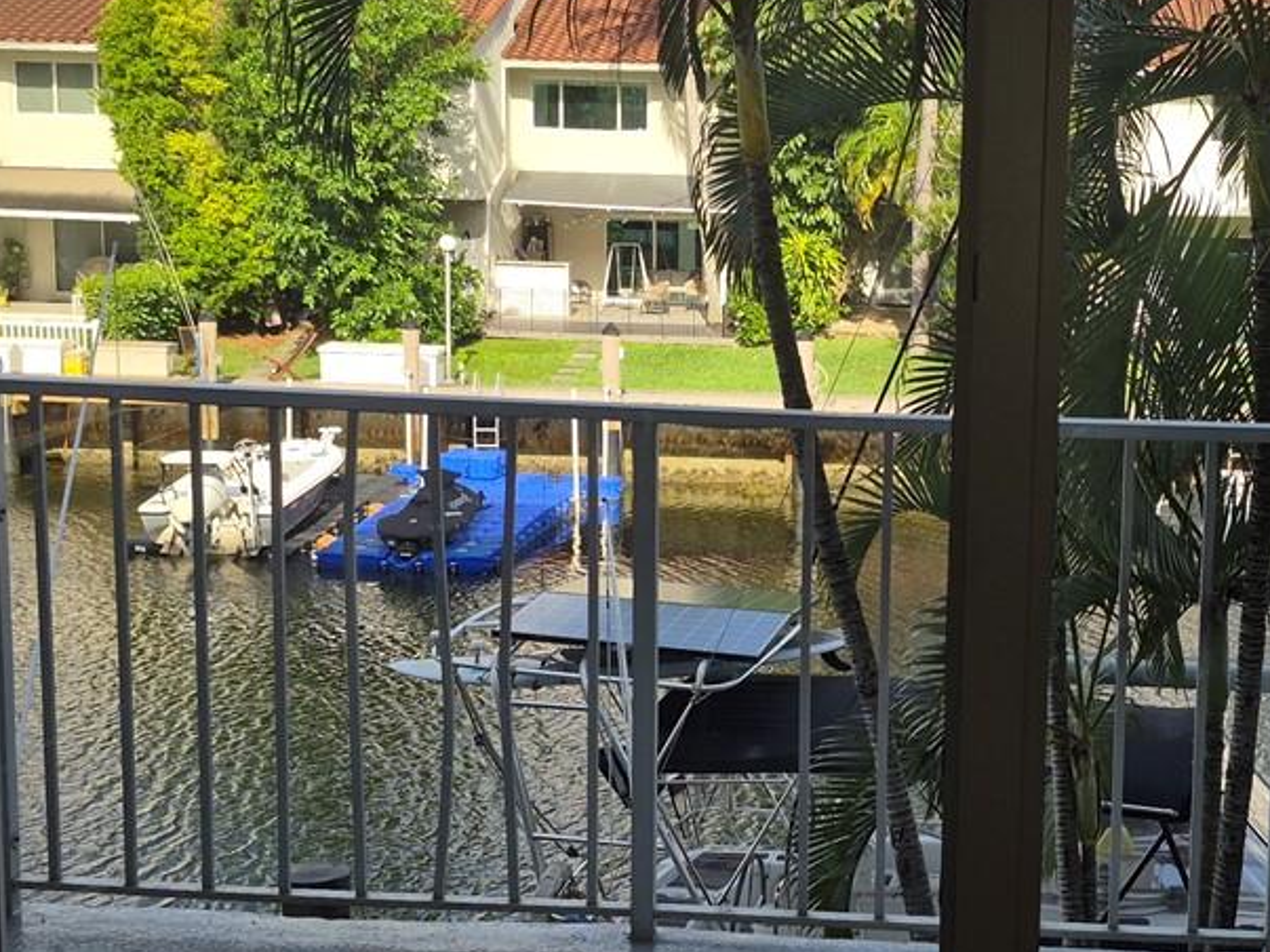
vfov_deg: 24.0
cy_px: 524
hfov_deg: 31.4
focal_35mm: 61
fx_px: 2238
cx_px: 855
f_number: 1.8
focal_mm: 5.4
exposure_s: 1/464
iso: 25
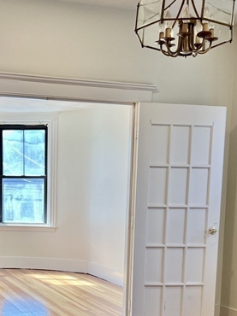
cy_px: 261
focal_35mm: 54
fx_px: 494
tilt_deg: -5.0
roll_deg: -0.1
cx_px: 57
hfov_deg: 26.6
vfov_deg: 34.3
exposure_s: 1/239
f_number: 1.5
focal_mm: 5.7
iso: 40
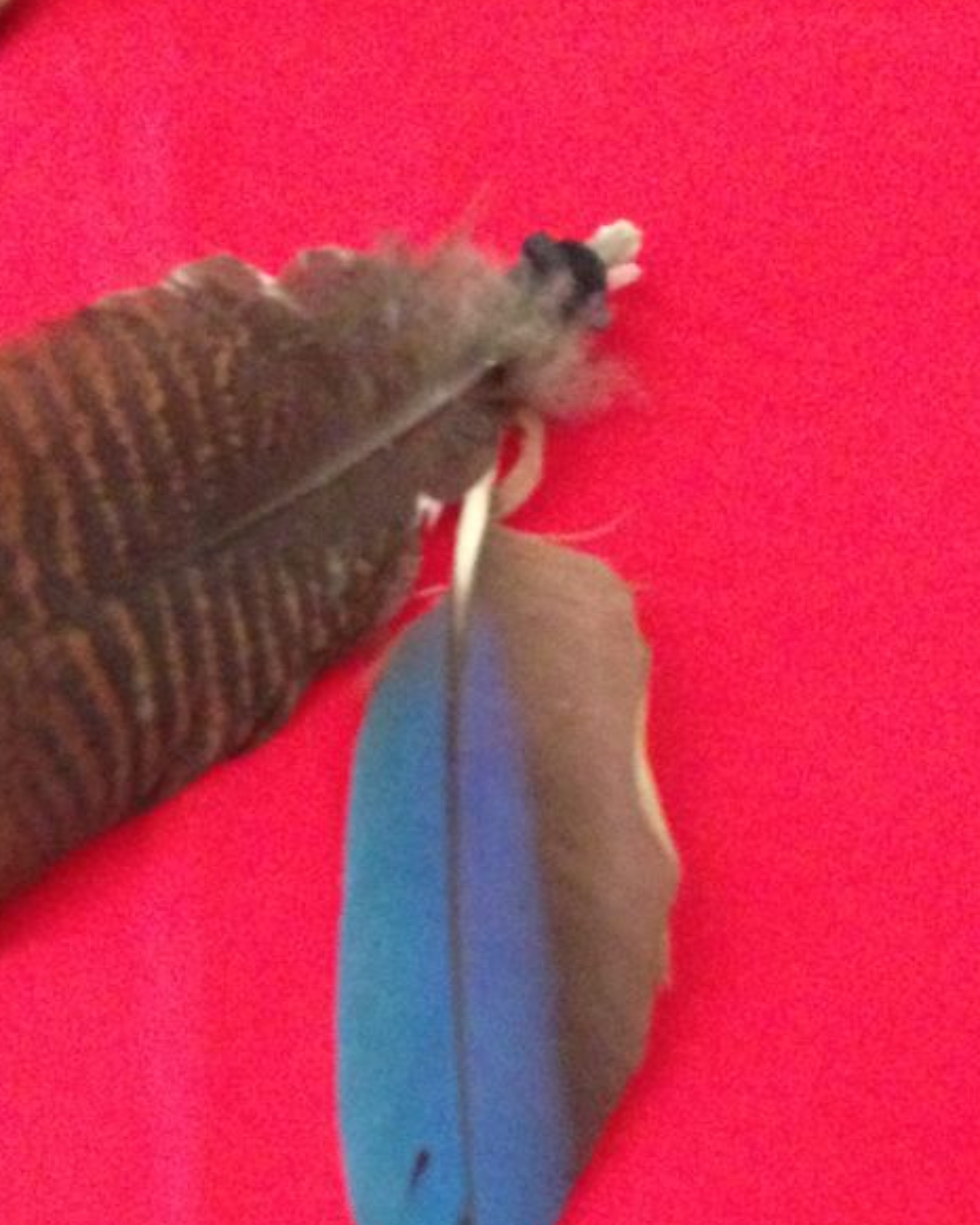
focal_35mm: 71
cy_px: 1153
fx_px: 2573
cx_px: 86
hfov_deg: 21.1
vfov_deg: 25.7
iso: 800
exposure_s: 1/15
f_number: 2.4
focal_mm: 4.13
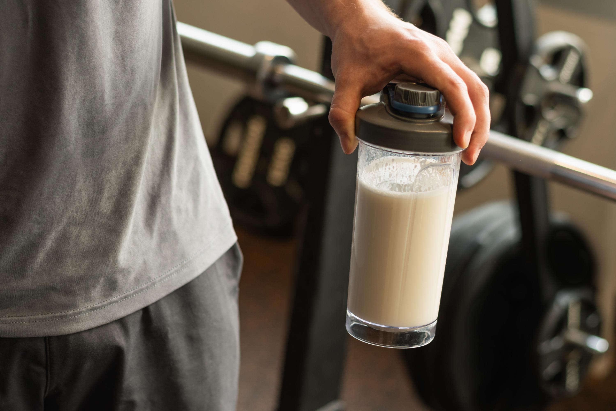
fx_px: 1283
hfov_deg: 27.0
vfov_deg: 18.2
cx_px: 308
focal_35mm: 75
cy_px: 206
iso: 160
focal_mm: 50
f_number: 2
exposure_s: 1/125
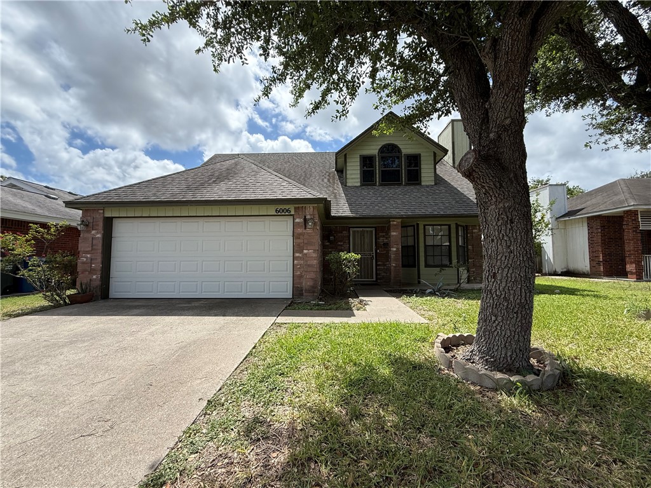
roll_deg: +0.5
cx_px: 326
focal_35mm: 14
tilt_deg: +3.4
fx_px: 263
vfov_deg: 85.7
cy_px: 244
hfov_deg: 102.1
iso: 64
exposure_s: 1/1795
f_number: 2.2
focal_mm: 2.22
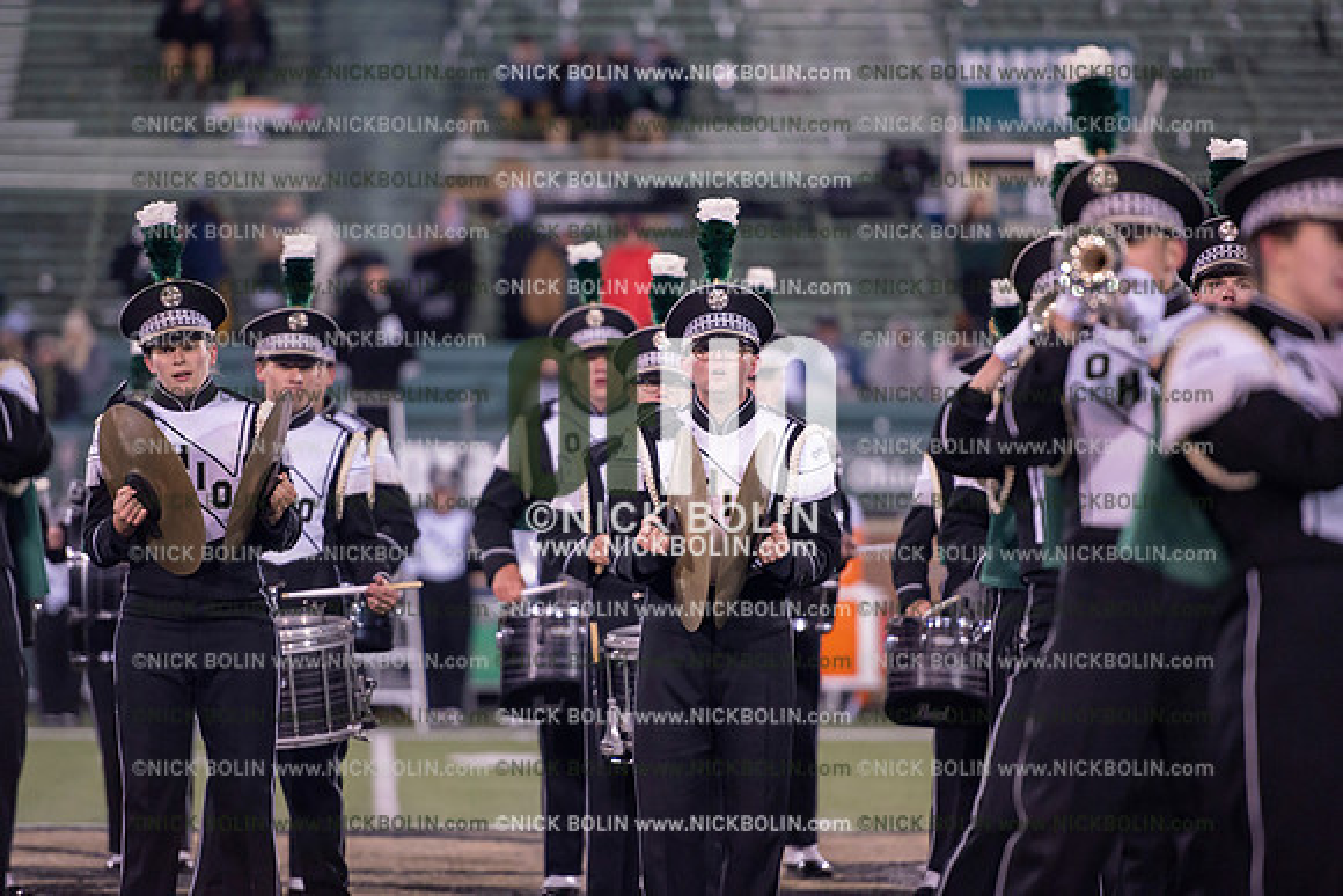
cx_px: 672
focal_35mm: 200
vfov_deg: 6.9
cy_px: 448
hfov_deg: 10.3
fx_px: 7463
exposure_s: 1/1250
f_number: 2.8
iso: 2500
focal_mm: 200
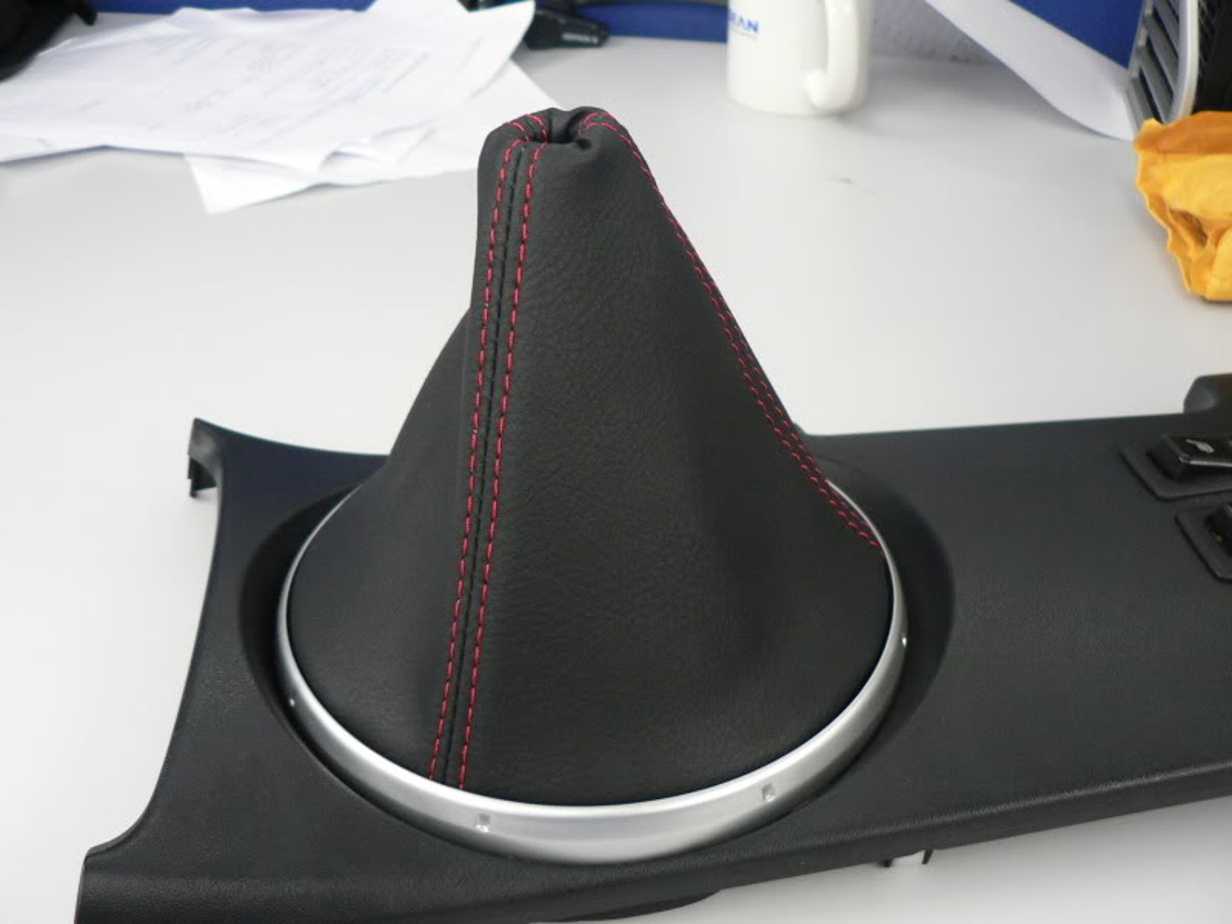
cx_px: 616
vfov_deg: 39.7
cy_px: 462
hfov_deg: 51.4
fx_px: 1281
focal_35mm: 36
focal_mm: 6
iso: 200
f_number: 2.8
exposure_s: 1/25
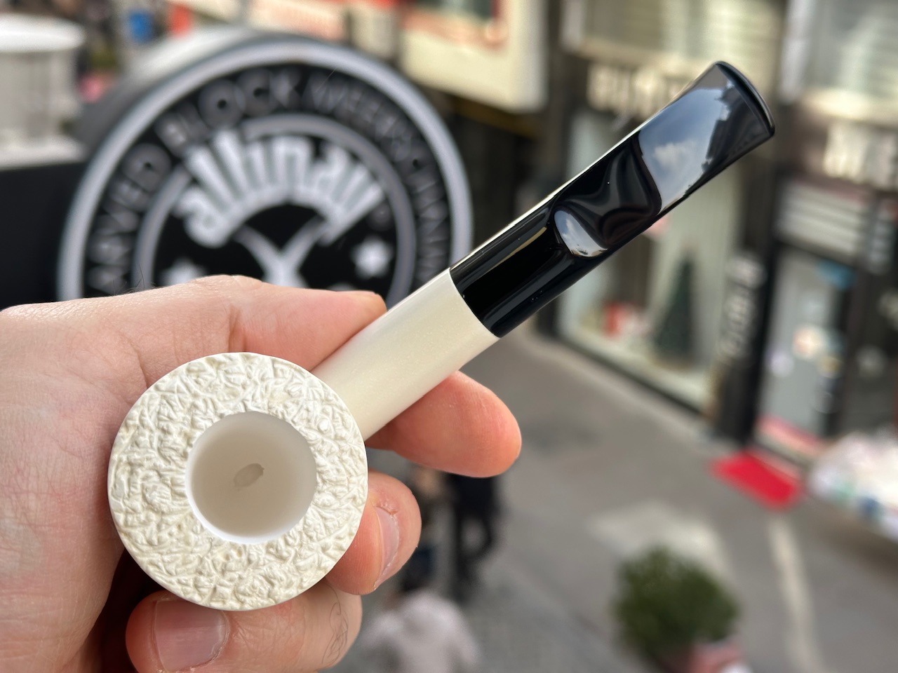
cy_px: 336
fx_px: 1245
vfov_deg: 30.3
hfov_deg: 39.7
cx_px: 449
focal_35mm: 48
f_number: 1.78
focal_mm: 6.86
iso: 64
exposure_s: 1/442
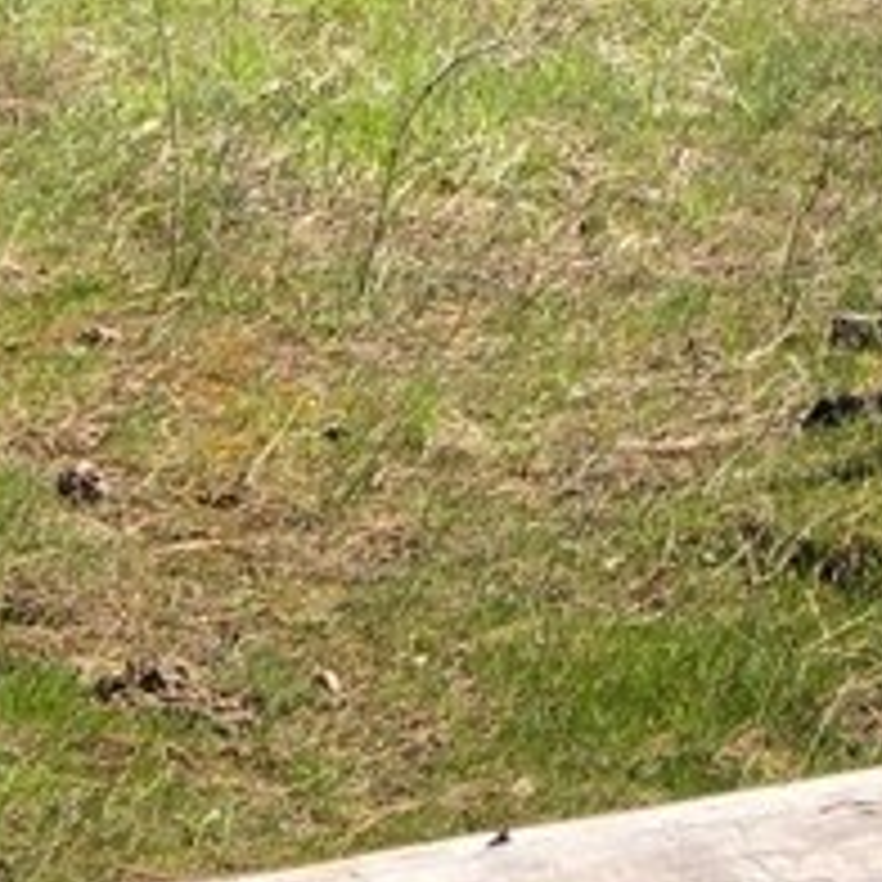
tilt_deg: -6.1
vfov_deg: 6.6
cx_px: 940
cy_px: -122
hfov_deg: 6.6
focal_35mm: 263
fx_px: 7581
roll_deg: +0.4
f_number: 2.8
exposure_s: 1/410
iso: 20
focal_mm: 6.6
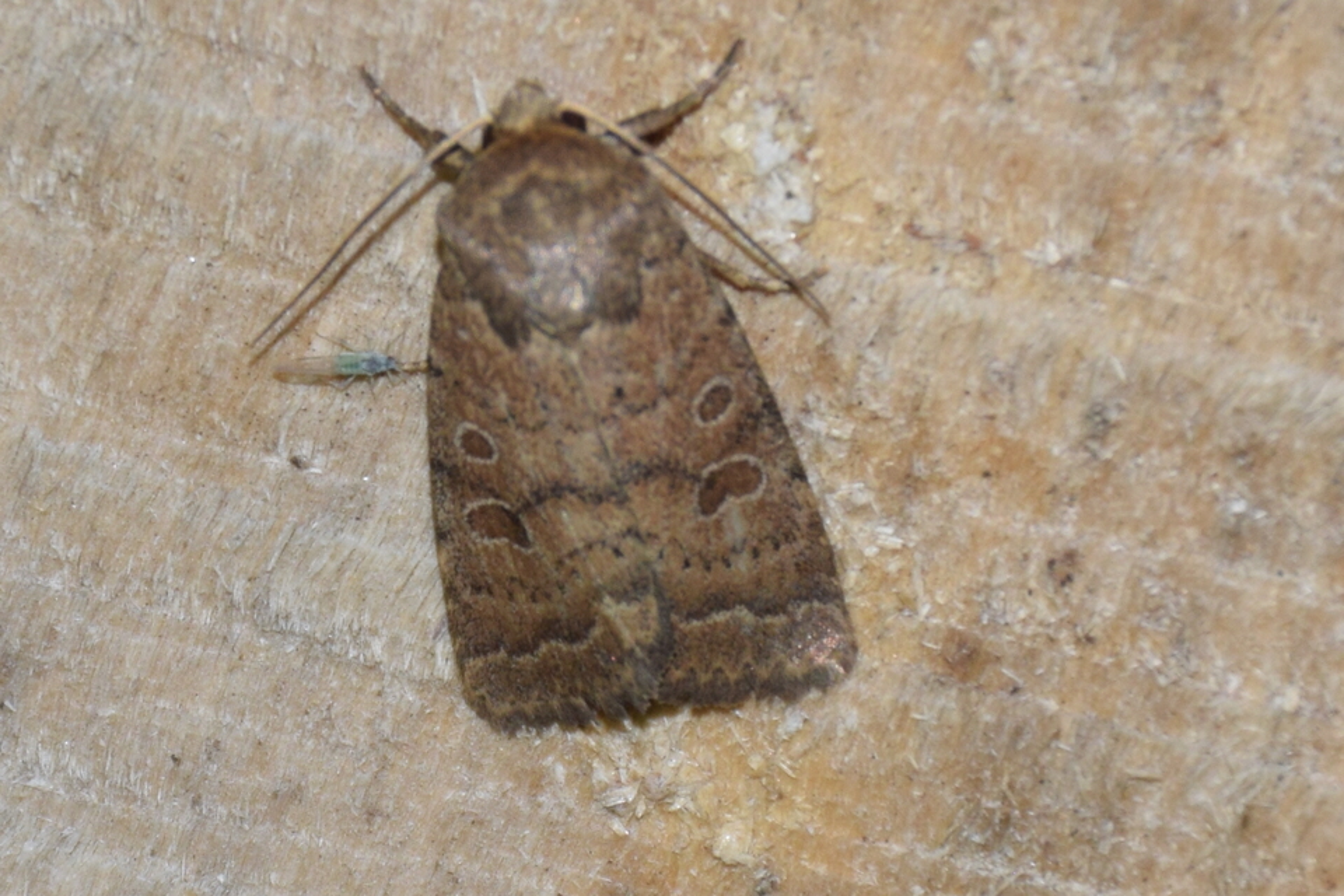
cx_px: 672
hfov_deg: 9.8
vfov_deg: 6.5
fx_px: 7839
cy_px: 448
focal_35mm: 210
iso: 320
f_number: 7.1
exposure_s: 1/60
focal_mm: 140
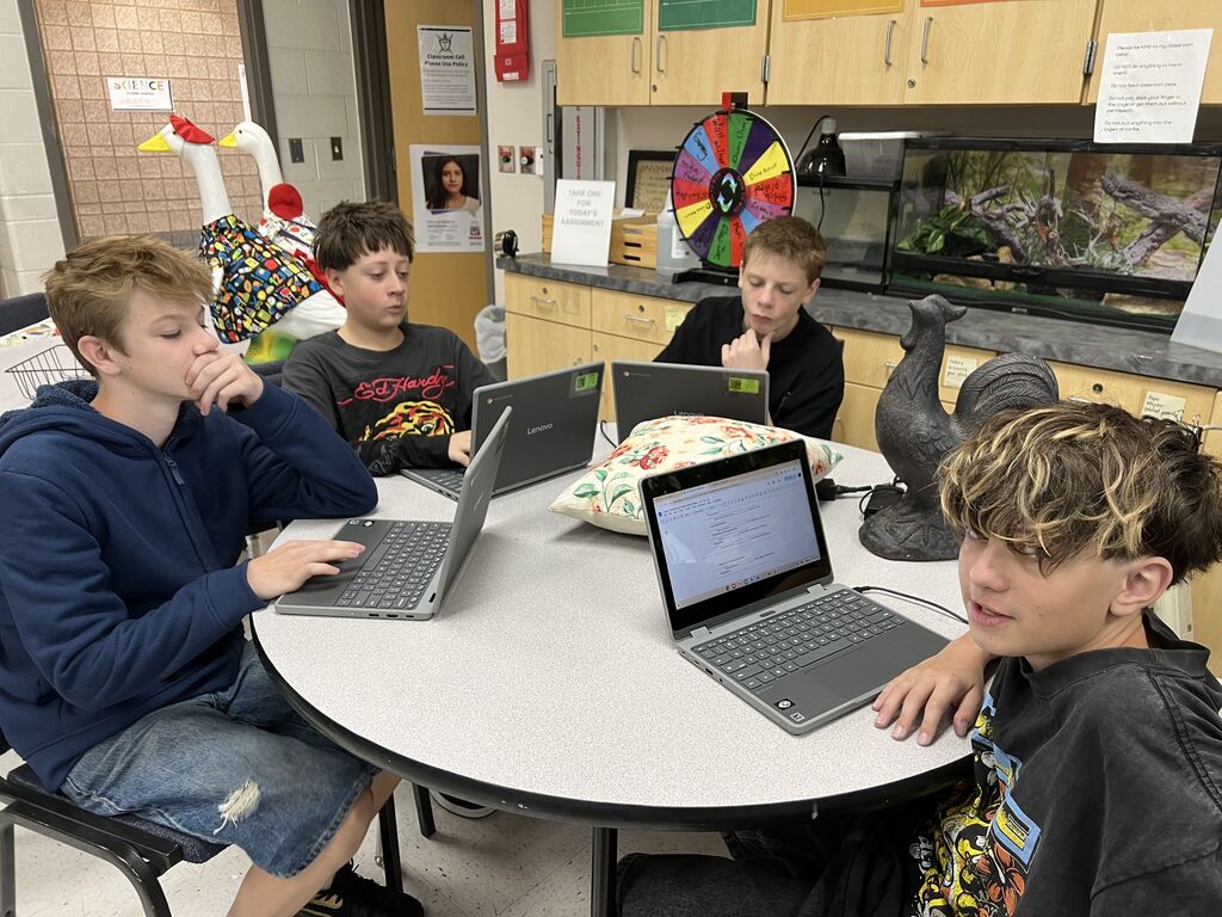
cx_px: 611
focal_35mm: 26
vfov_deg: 53.1
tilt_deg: -20.5
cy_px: 458
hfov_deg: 67.3
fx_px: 918
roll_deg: -0.2
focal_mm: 5.7
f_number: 1.5
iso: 100
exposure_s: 1/60
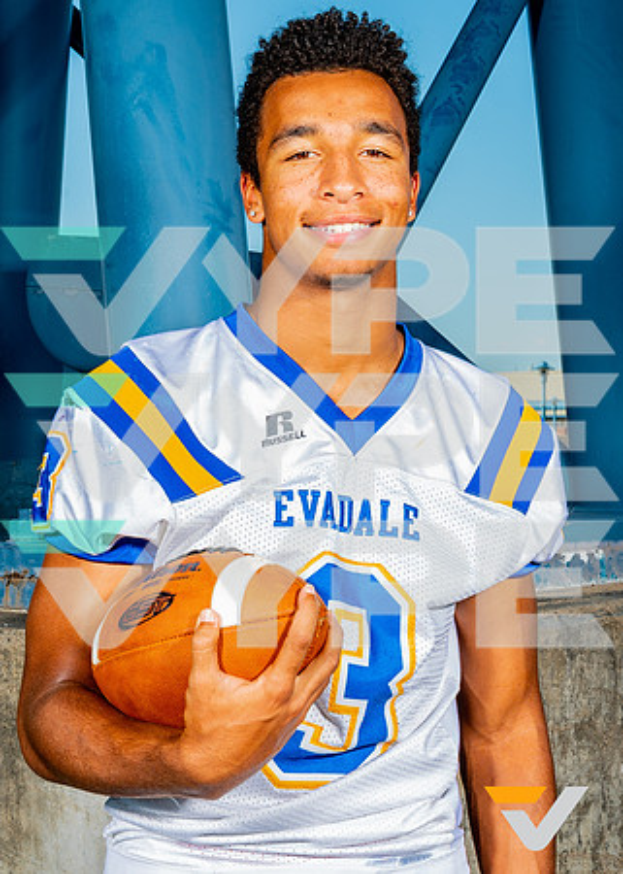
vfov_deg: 29.9
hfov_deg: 21.5
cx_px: 362
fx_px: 1638
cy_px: 428
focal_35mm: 66
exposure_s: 1/125
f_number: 11
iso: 125
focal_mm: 44
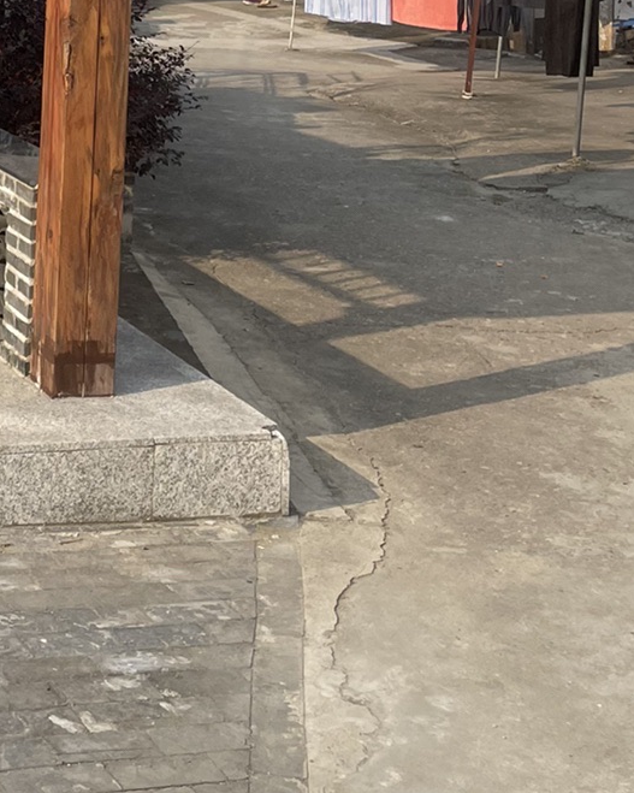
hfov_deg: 18.8
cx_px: -123
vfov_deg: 23.2
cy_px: -82
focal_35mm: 77
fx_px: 1806
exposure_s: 1/2959
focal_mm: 4.2
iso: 32
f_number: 1.6
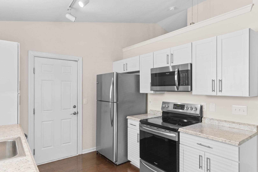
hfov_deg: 81.2
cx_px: 129
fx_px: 150
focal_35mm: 21
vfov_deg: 59.5
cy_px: 86
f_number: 5
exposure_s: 1/5
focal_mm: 14
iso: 100
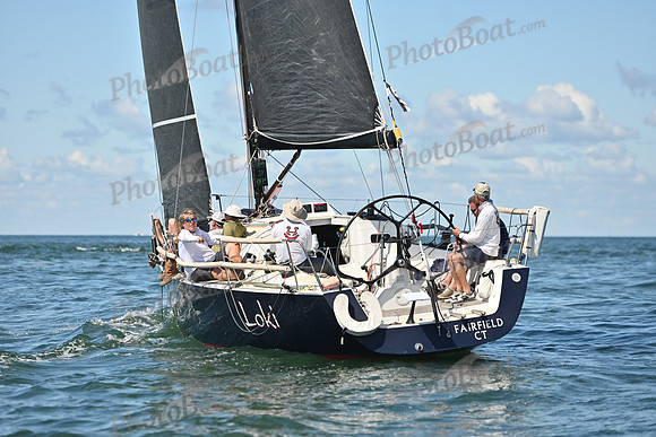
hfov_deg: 15.2
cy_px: 218
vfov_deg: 10.2
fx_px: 2460
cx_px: 328
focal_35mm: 135
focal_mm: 135
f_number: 3.5
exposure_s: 1/2500
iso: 250
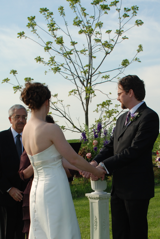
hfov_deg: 16.3
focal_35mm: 84
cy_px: 196
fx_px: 558
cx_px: 109
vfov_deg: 23.7
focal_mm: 32
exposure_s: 1/160
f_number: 6.3
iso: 100
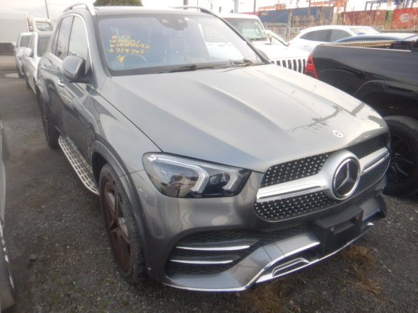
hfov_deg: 67.3
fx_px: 314
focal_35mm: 26
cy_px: 153
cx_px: 204
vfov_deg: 53.0
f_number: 2.8
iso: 125
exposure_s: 1/50
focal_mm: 4.3
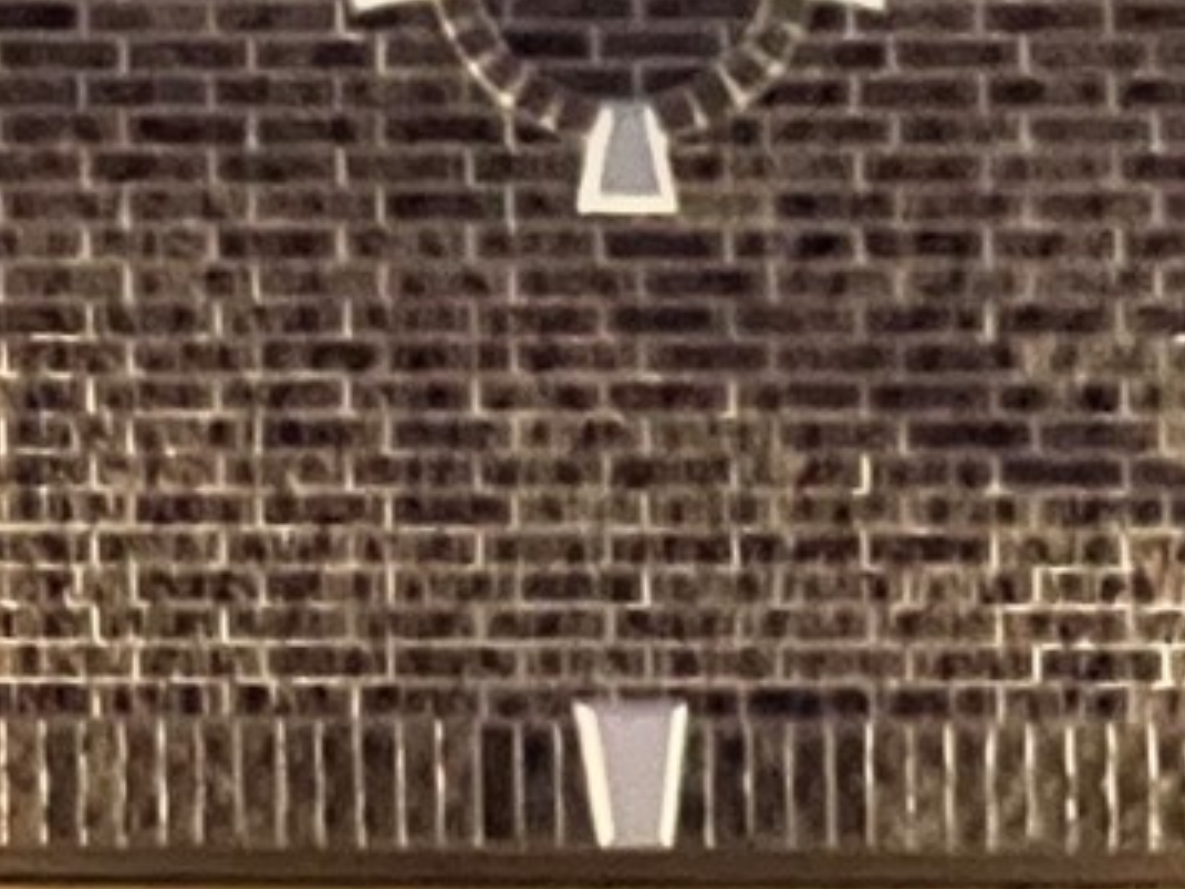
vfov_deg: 4.1
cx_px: -2184
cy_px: 511
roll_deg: +0.3
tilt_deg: +4.9
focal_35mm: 367
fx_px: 12568
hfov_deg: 5.1
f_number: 2.2
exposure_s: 1/30
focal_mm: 7.5
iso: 1250
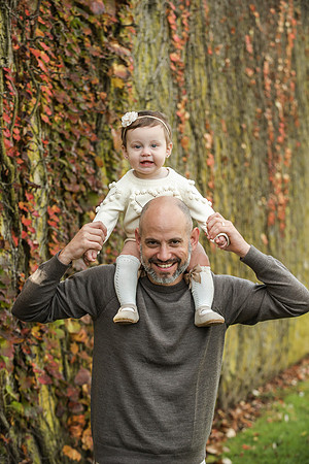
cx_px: 154
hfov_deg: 13.4
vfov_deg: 20.0
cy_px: 232
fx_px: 1313
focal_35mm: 102
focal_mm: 102
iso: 800
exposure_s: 1/320
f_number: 5.6
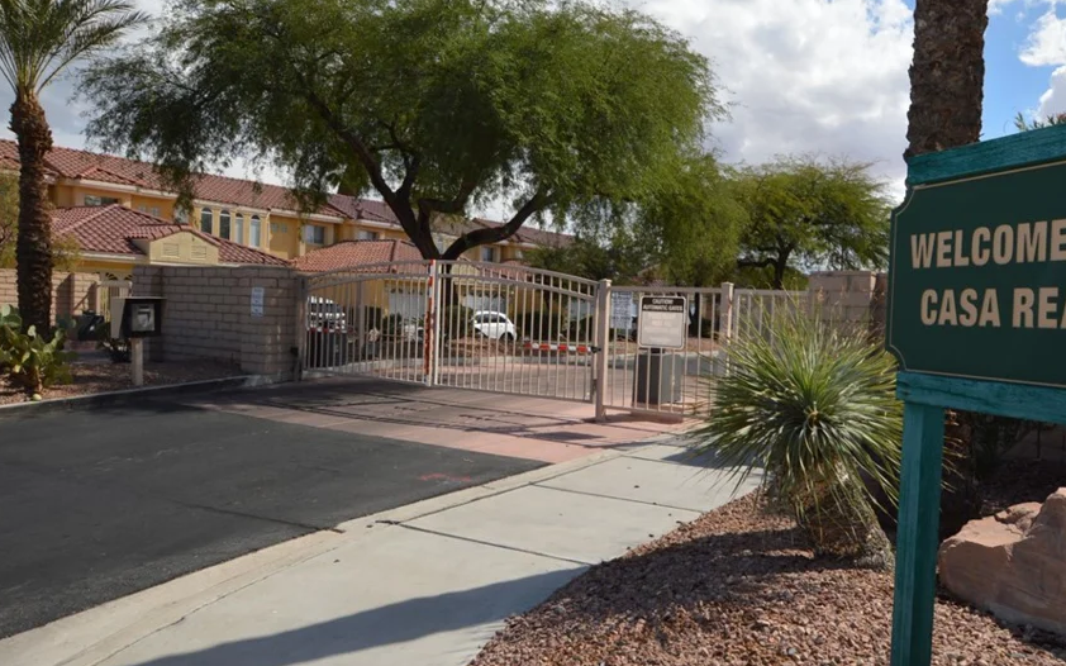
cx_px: 632
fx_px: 755
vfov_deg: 47.6
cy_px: 339
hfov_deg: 69.8
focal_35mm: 26
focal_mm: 14
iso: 100
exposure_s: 1/200
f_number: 10
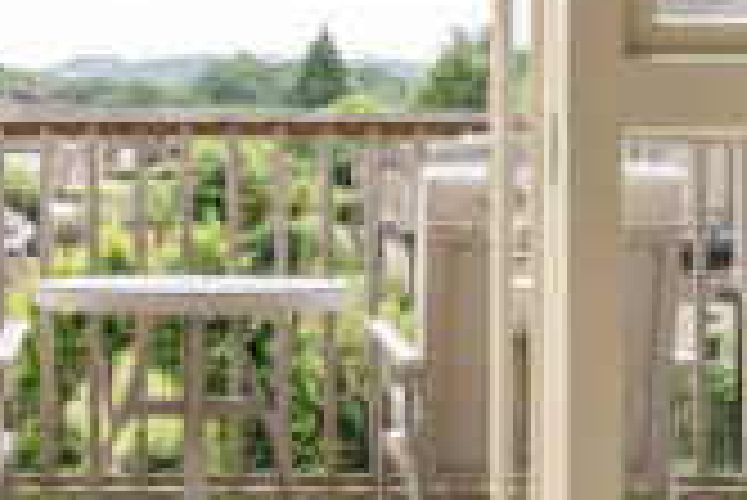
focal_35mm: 103
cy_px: 142
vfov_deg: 13.3
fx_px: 2139
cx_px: 176
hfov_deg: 19.6
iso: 100
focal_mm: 24
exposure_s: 1/80
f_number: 8
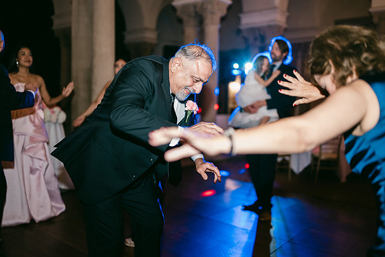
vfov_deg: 37.9
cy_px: 128
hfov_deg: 54.4
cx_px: 192
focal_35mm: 35
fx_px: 374
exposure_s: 1/125
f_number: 1.2
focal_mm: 35
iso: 1600
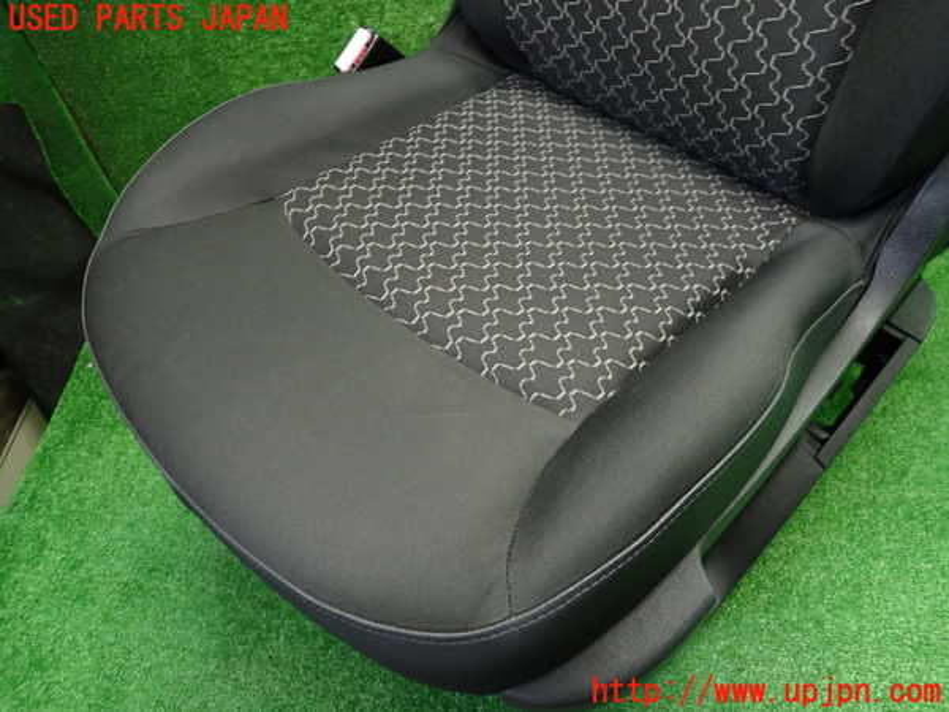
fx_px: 685
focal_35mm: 25
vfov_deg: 54.9
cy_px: 356
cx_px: 474
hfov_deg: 69.4
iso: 250
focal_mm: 4.5
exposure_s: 1/30
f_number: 2
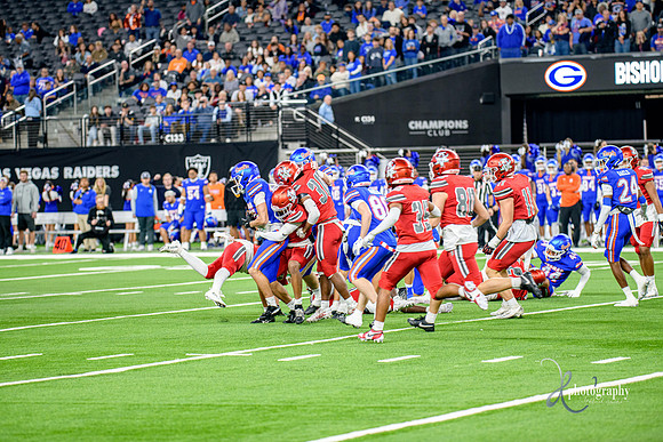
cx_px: 332
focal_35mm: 145
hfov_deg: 14.2
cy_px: 221
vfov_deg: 9.5
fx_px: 2671
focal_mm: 145
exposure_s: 1/400
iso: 1250
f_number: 2.8
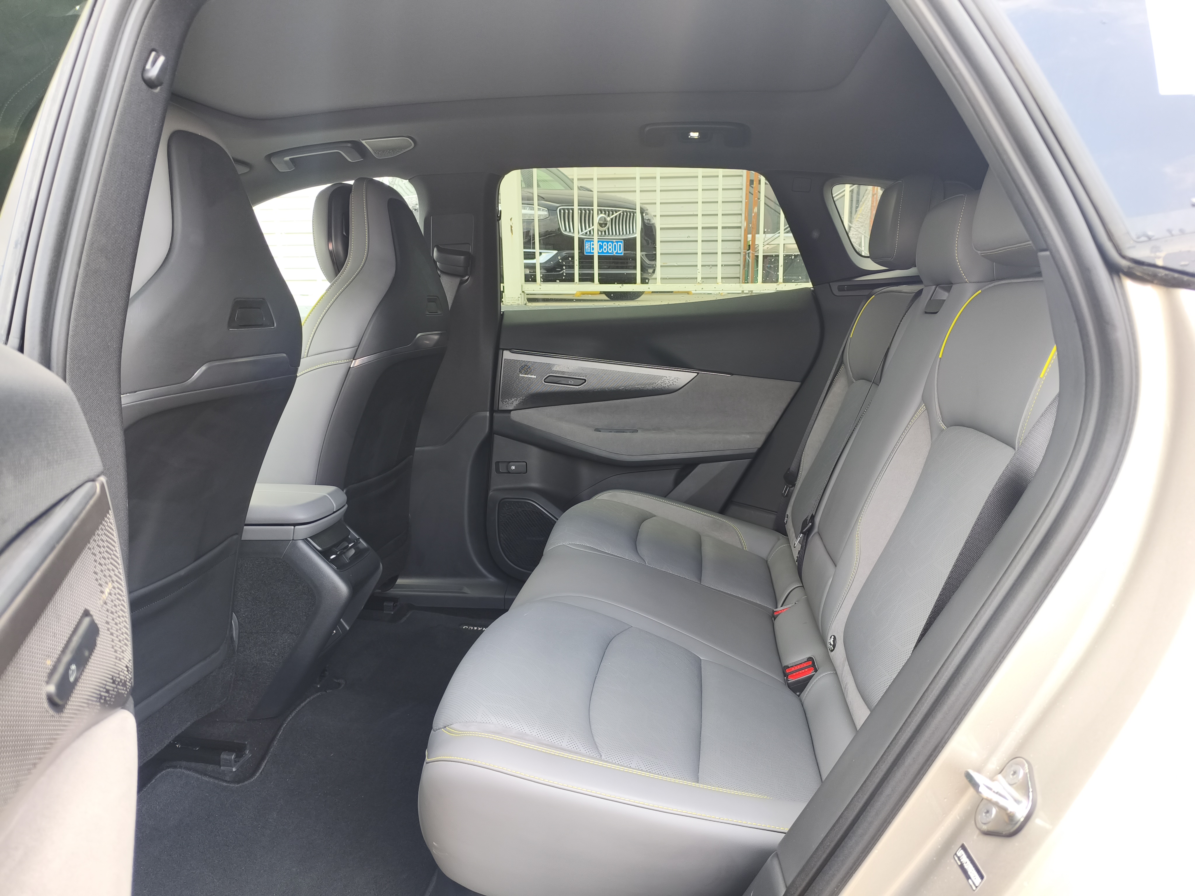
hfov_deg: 73.9
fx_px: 794
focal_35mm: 23
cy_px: 448
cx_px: 598
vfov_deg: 58.9
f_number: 1.6
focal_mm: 5.84
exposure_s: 1/111
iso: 80
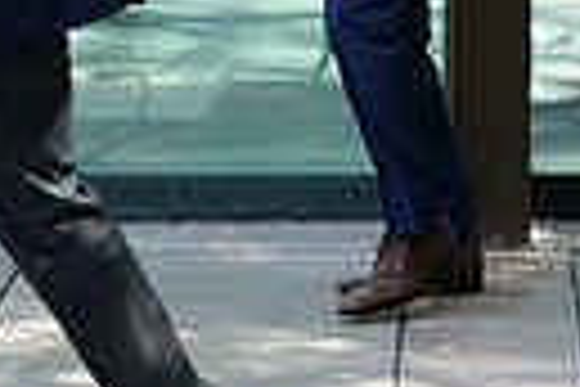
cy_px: -263
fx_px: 3609
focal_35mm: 224
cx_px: 602
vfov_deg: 6.0
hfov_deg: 9.1
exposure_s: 1/500
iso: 200
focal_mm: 50
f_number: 2
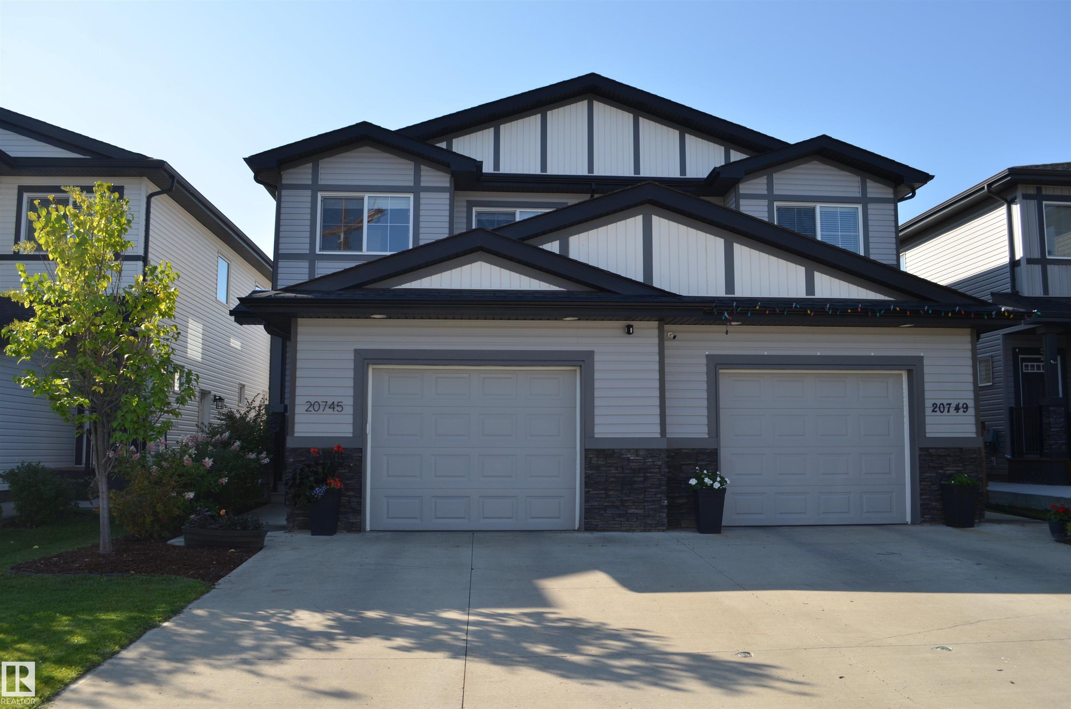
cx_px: 536
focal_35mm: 30
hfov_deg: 62.0
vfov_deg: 43.4
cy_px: 354
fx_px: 891
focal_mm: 20
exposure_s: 1/250
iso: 100
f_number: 6.3
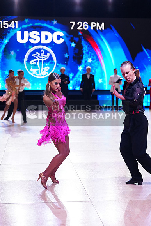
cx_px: 76
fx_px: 440
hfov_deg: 19.5
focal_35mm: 70
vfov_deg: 28.8
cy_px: 113
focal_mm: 70
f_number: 2.8
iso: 2000
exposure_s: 1/640
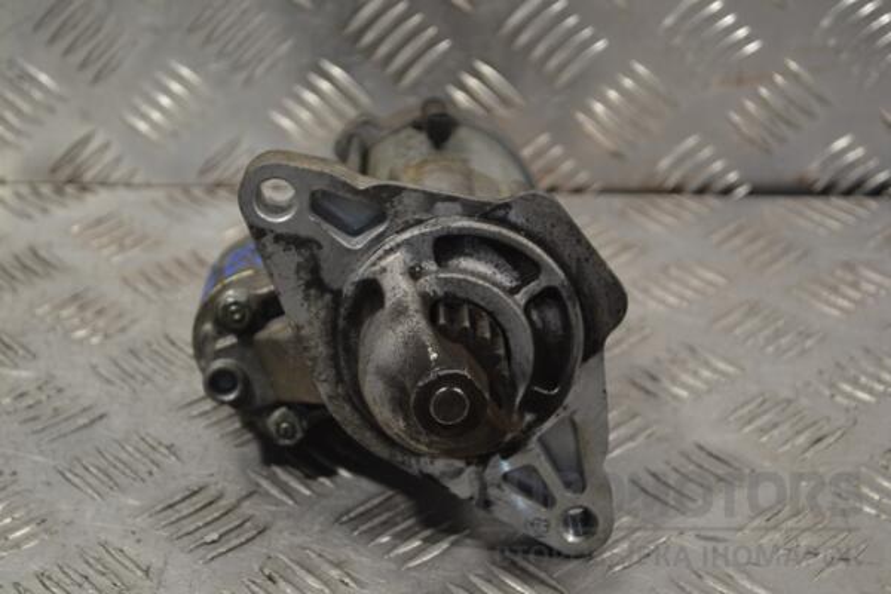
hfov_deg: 24.6
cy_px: 297
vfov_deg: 16.6
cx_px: 446
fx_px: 2042
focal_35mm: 82
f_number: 5.6
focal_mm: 55
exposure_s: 1/80
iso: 400
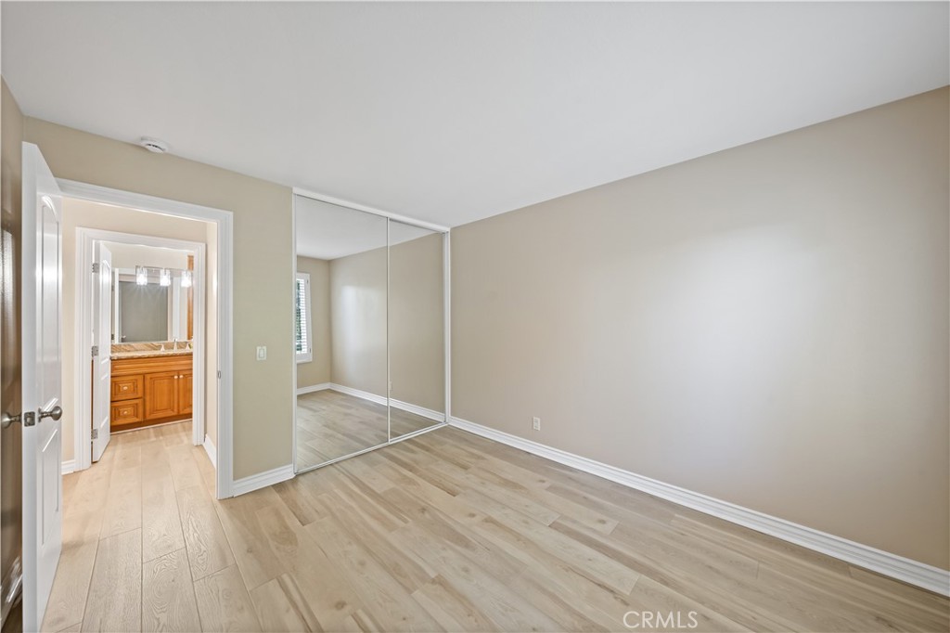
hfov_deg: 112.6
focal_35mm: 12
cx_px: 475
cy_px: 316
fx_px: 317
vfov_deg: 90.0
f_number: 8
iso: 1250
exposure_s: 1/2.5
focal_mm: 12
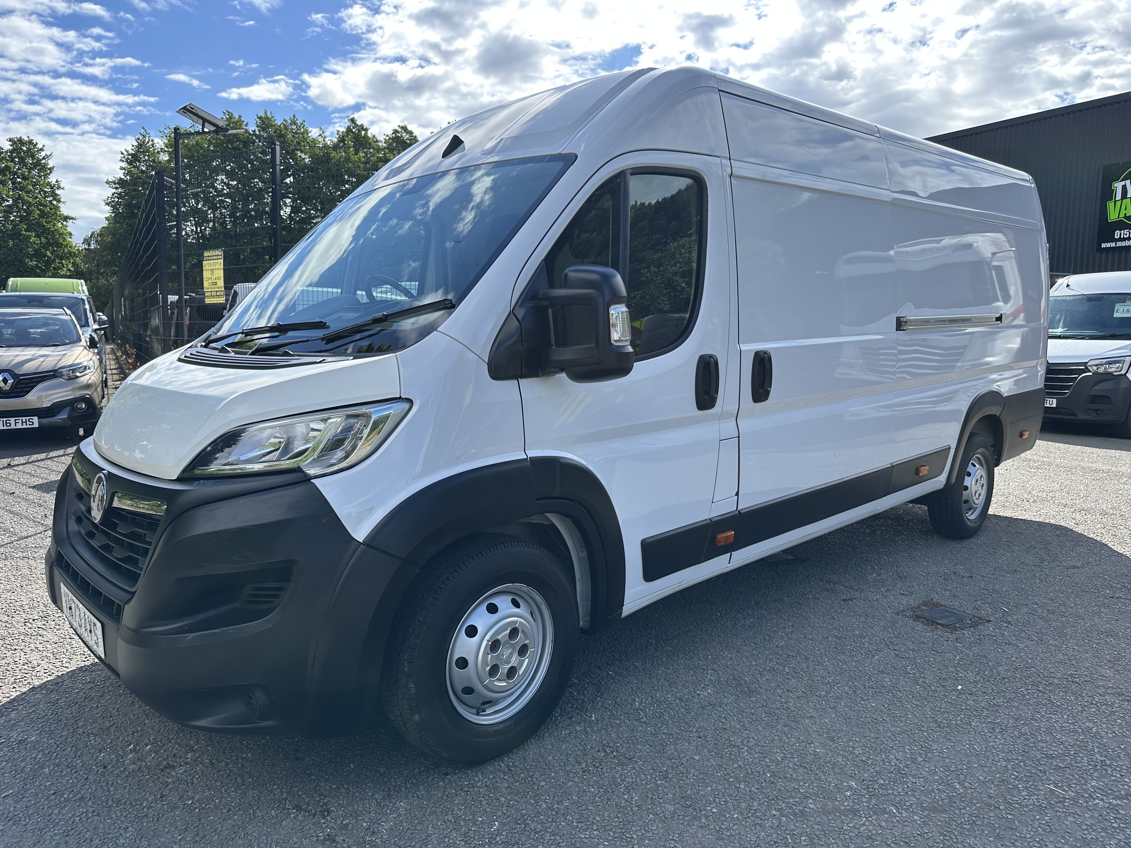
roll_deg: -1.1
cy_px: 424
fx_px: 784
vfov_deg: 56.8
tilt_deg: -5.7
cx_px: 566
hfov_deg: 71.6
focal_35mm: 24
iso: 80
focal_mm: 6.86
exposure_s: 1/2410
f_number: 1.78
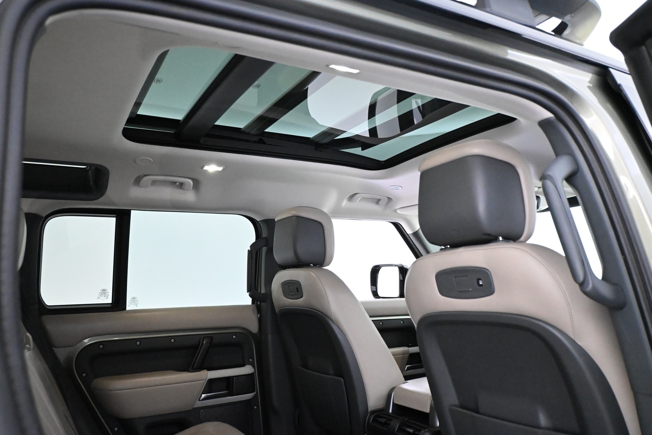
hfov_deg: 65.9
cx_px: 326
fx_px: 503
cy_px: 218
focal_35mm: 28
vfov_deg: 46.8
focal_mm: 18.5
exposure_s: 1/60
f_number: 3.8
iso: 8000
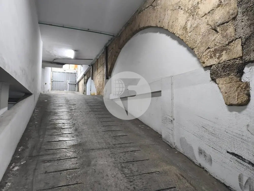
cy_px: 96
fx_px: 169
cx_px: 127
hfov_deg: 73.9
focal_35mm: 23
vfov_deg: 58.9
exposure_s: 1/33.3
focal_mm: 6.14
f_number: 1.65
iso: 2000
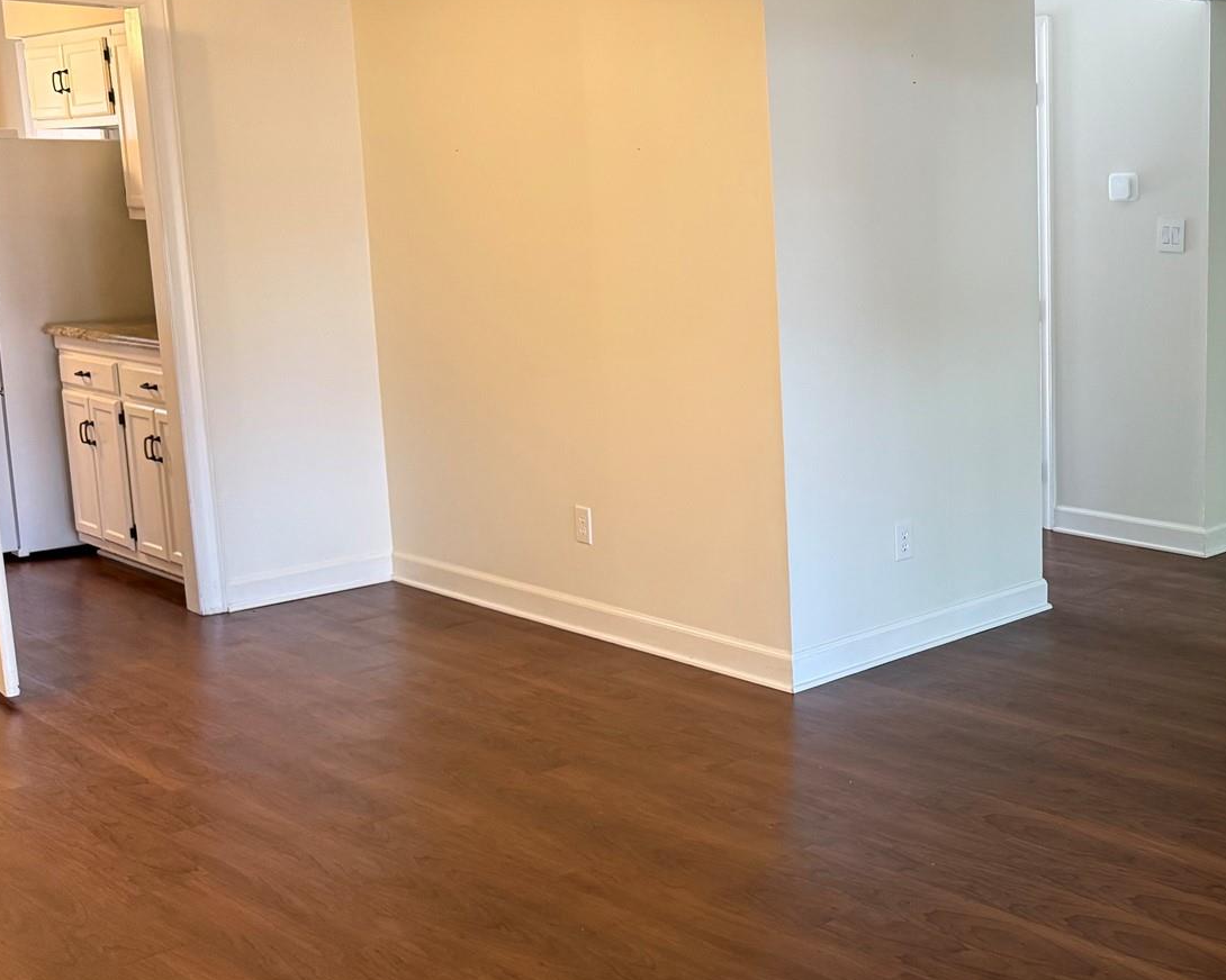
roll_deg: -0.1
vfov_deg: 34.1
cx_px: 1108
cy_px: 454
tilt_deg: -9.3
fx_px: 1597
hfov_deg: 39.0
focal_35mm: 44
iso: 250
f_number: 1.78
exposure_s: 1/60
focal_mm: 6.76
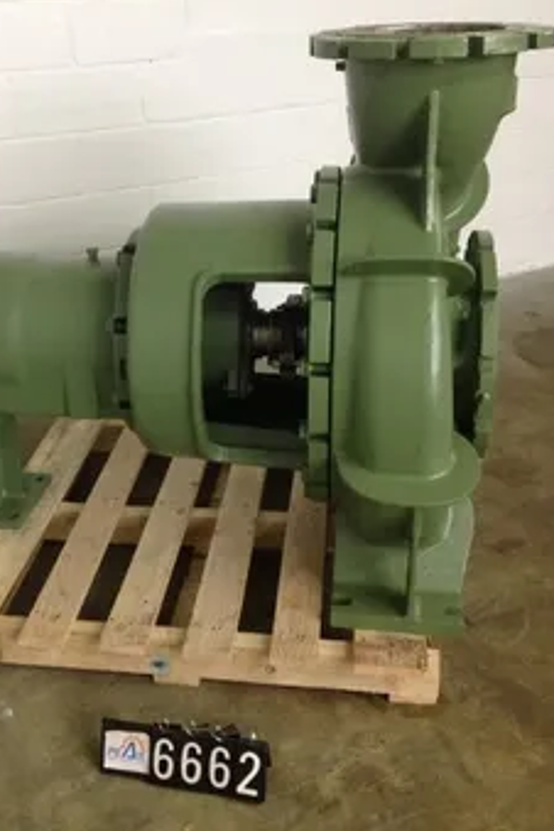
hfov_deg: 31.1
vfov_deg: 45.3
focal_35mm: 43
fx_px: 993
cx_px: 213
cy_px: 351
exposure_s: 1/20
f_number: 2.4
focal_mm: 4.28
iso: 125
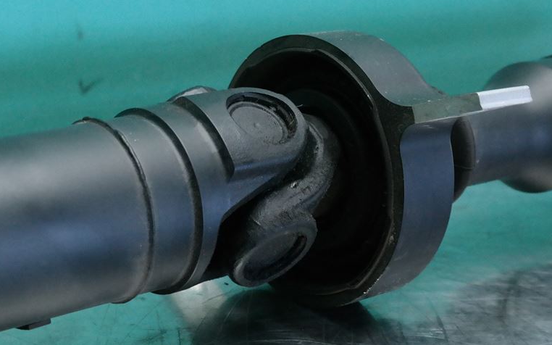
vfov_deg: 16.9
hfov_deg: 26.7
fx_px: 1158
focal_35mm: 77
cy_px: 154
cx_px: 194
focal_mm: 24
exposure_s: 1/80
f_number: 5.6
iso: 1600
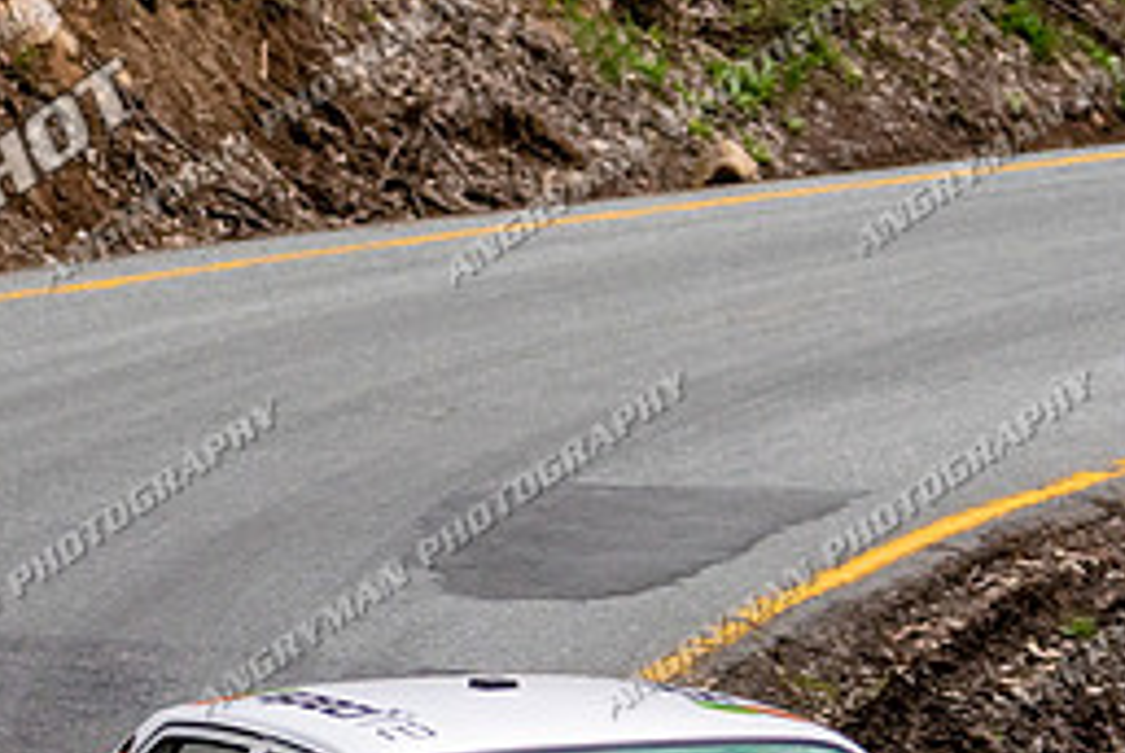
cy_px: 890
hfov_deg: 3.8
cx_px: 333
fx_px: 16956
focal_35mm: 542
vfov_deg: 2.5
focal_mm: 135
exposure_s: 1/640
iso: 500
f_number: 5
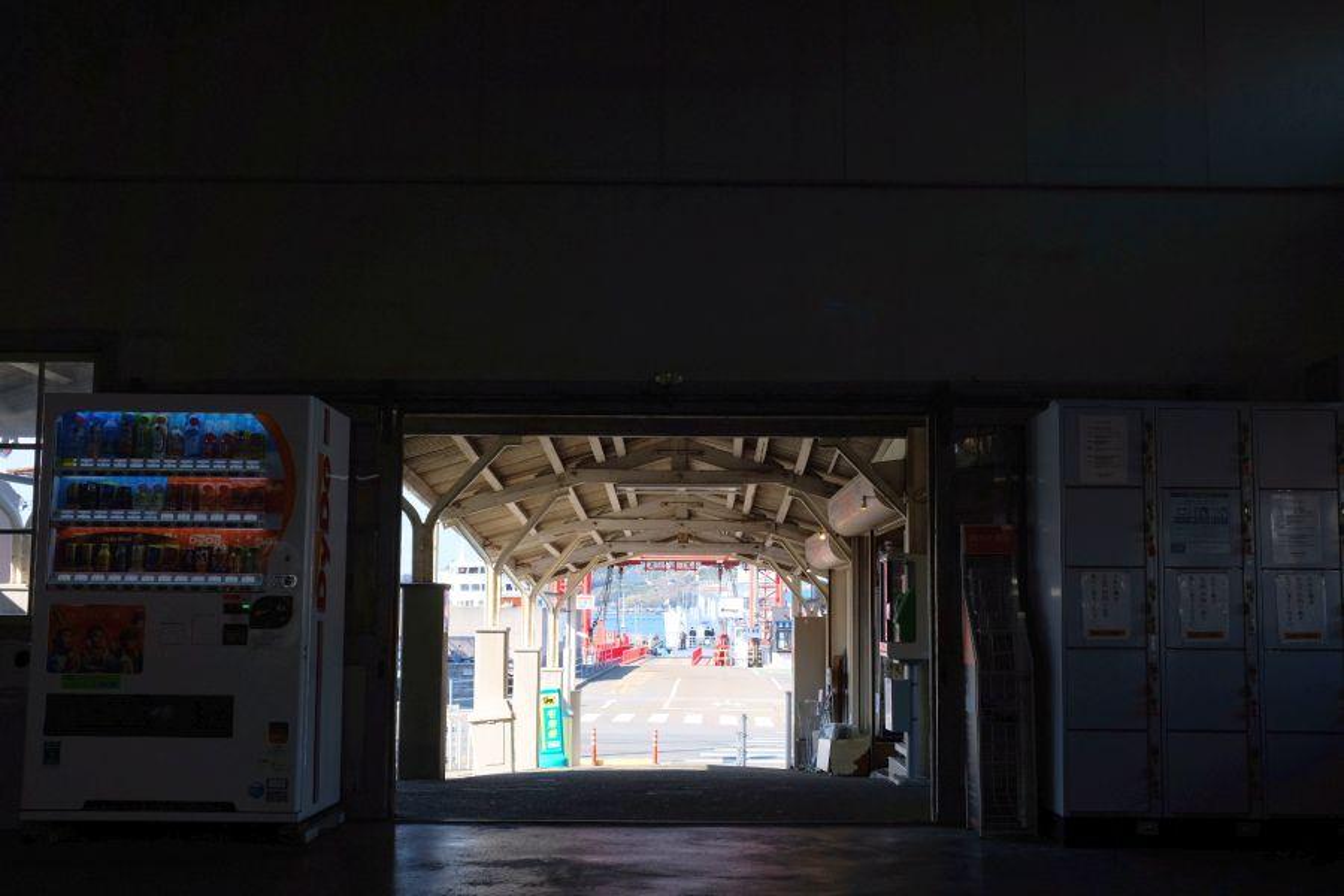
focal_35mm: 36
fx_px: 1344
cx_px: 672
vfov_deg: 36.9
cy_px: 448
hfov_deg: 53.1
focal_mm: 24.3
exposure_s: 1/300
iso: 400
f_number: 5.6
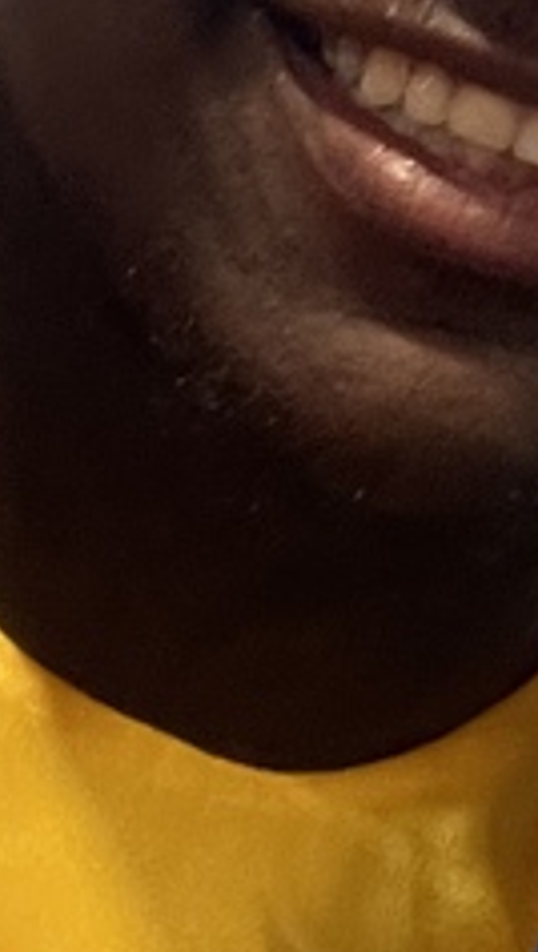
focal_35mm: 141
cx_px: 1164
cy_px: -530
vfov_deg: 14.1
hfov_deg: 8.1
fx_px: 3562
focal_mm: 2.71
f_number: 2.2
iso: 250
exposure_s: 1/39
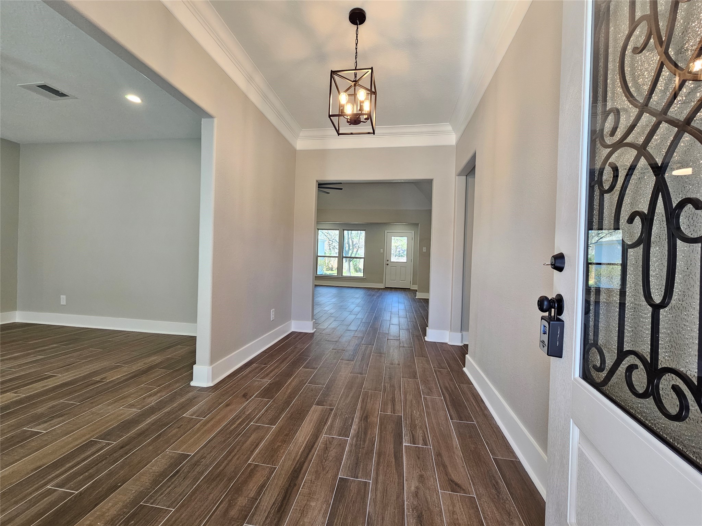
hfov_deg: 106.2
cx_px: 351
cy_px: 263
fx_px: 264
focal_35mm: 13
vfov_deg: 89.9
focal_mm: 2.2
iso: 125
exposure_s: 1/60
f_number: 2.2
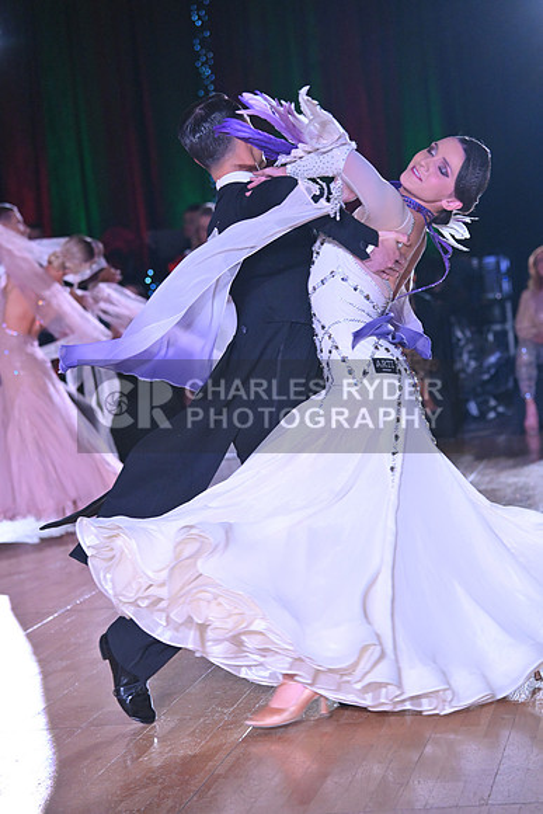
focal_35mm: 98
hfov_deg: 14.0
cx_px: 272
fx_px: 2216
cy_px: 407
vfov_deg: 20.8
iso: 4000
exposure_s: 1/400
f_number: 5
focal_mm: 98
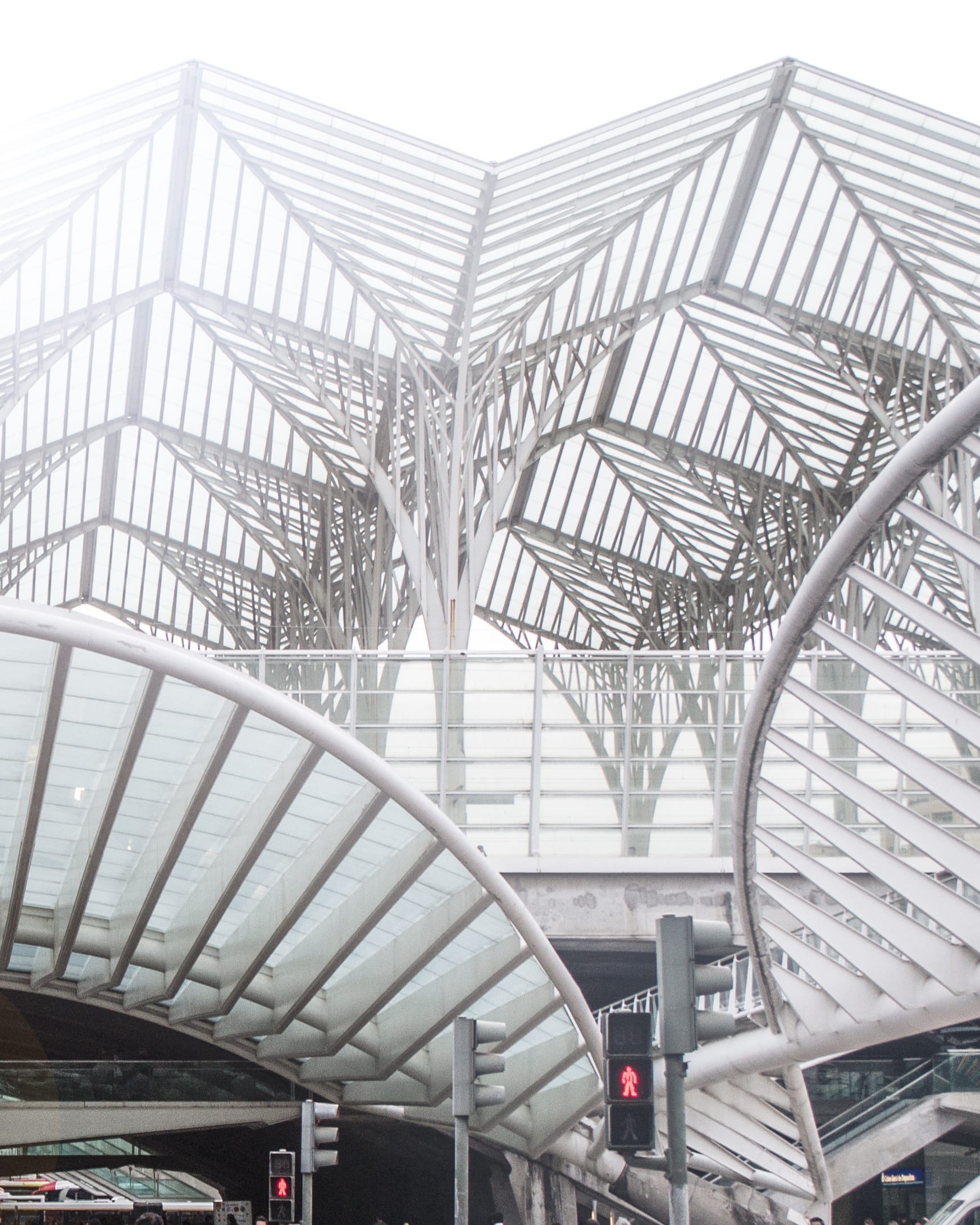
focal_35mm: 88
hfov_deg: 16.9
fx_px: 3190
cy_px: 810
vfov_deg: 21.7
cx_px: -98
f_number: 5.6
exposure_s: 1/125
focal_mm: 30
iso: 320
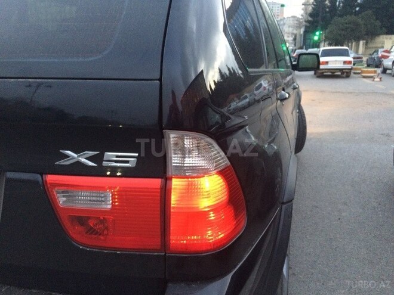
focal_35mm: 29
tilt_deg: -16.2
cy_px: 148
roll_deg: +0.7
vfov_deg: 48.2
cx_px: 197
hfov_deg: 61.7
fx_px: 330
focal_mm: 4.15
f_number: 2.2
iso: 320
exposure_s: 1/25
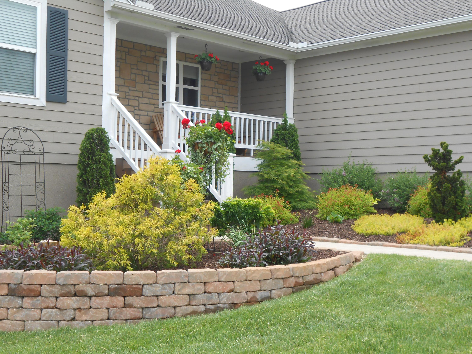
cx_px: 236
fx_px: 668
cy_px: 177
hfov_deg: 38.9
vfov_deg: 29.7
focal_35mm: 49
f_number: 4.8
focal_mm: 8.8
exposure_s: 1/160
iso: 80
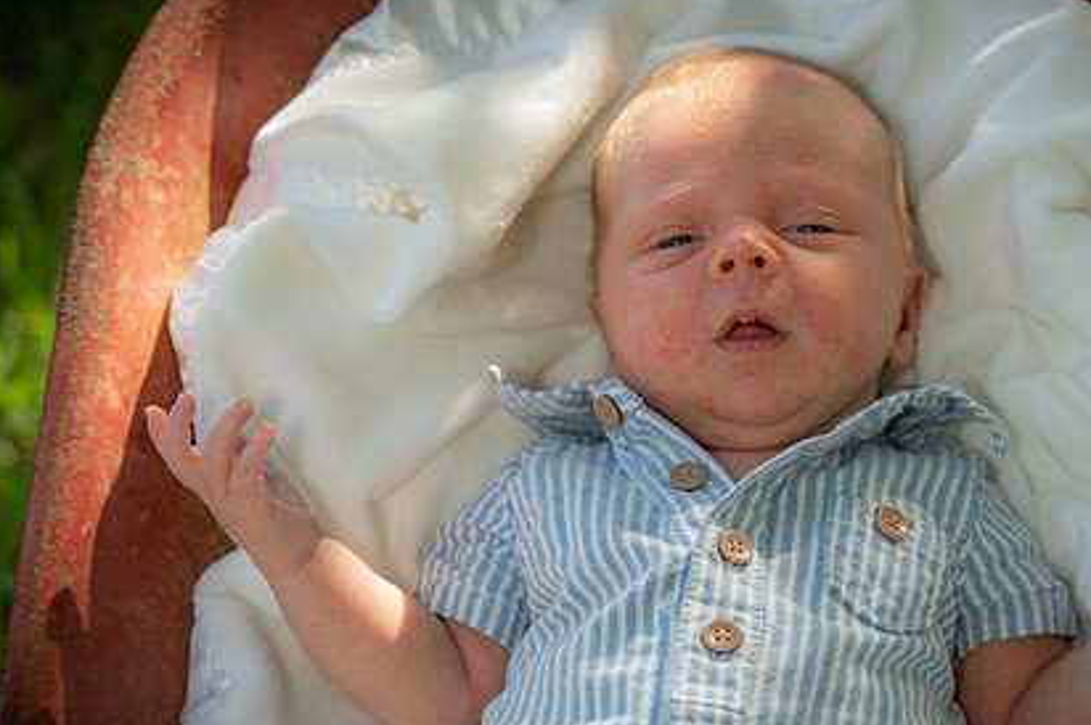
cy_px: 439
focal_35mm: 190
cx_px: 675
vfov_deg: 7.2
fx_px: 5753
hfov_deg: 10.8
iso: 160
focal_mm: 135
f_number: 4.5
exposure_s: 1/160
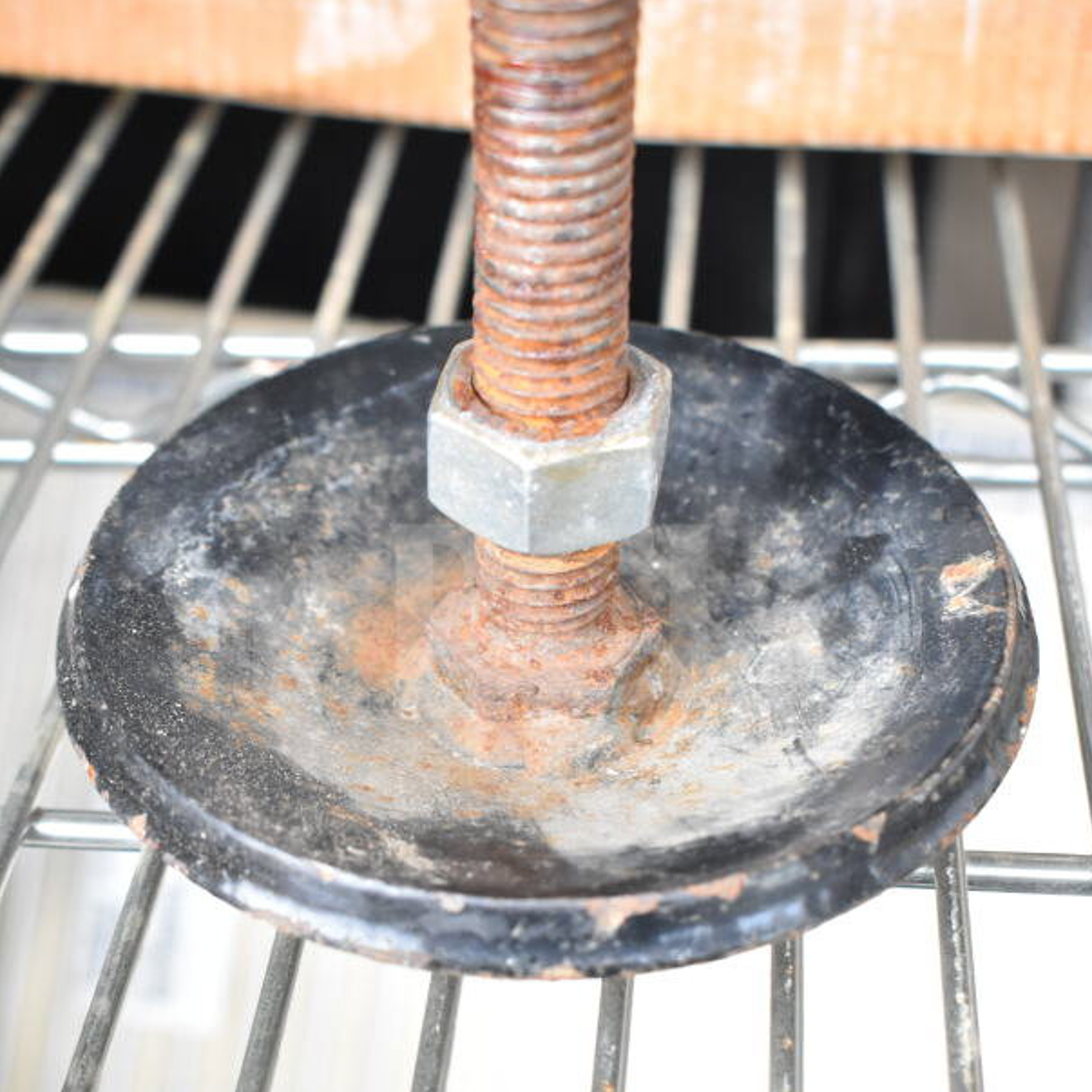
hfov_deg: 29.6
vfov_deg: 29.5
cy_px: 666
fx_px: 2070
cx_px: 551
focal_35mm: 58
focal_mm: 30
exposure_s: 1/125
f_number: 5.6
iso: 1600
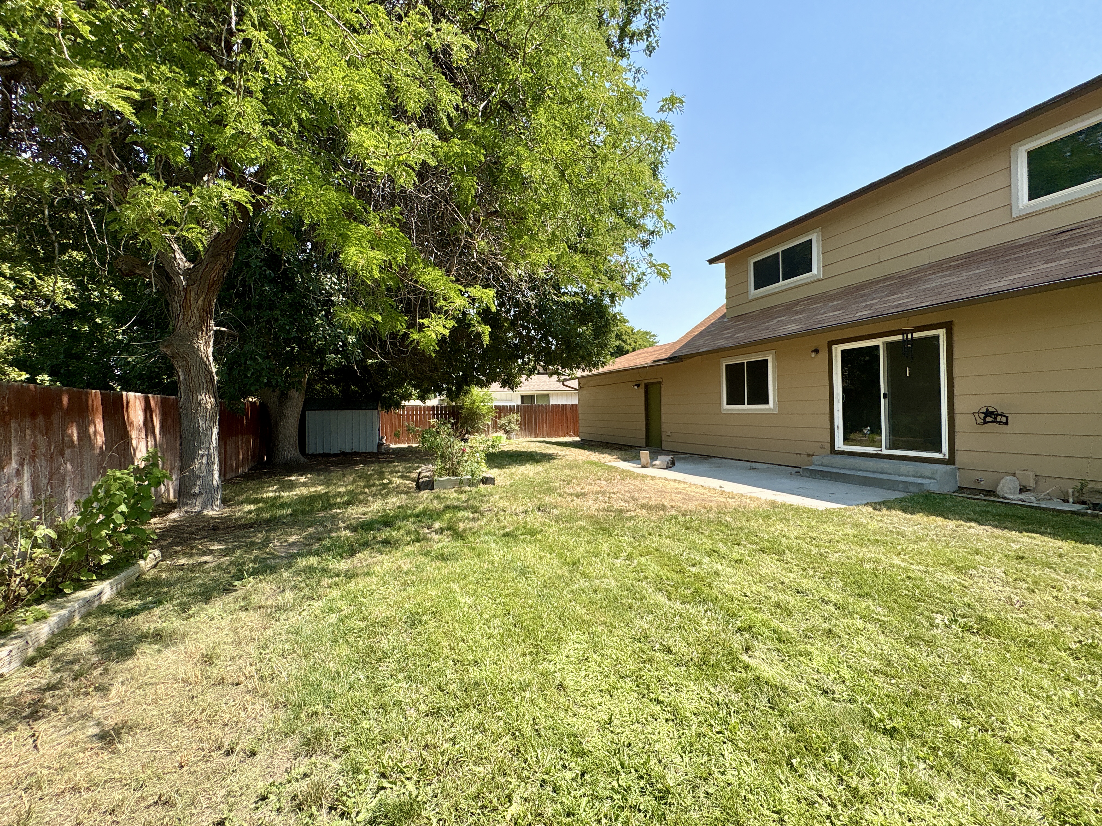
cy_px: 413
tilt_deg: +0.2
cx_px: 551
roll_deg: +1.6
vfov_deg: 85.7
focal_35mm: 14
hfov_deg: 102.1
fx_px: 446
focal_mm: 2.22
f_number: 2.2
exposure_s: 1/1370
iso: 50
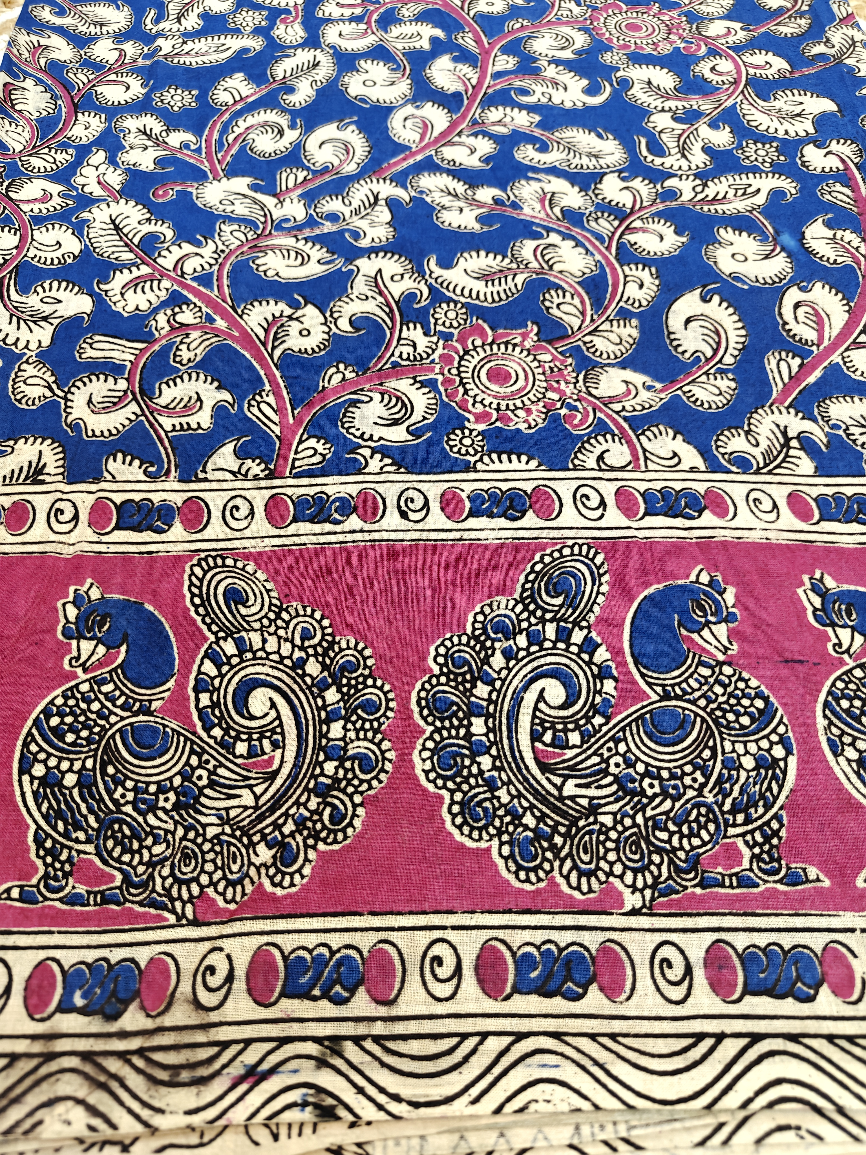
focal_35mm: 24
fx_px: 801
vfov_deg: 71.6
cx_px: 433
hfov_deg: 56.8
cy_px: 578
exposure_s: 1/50
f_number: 1.8
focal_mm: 5.59
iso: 640
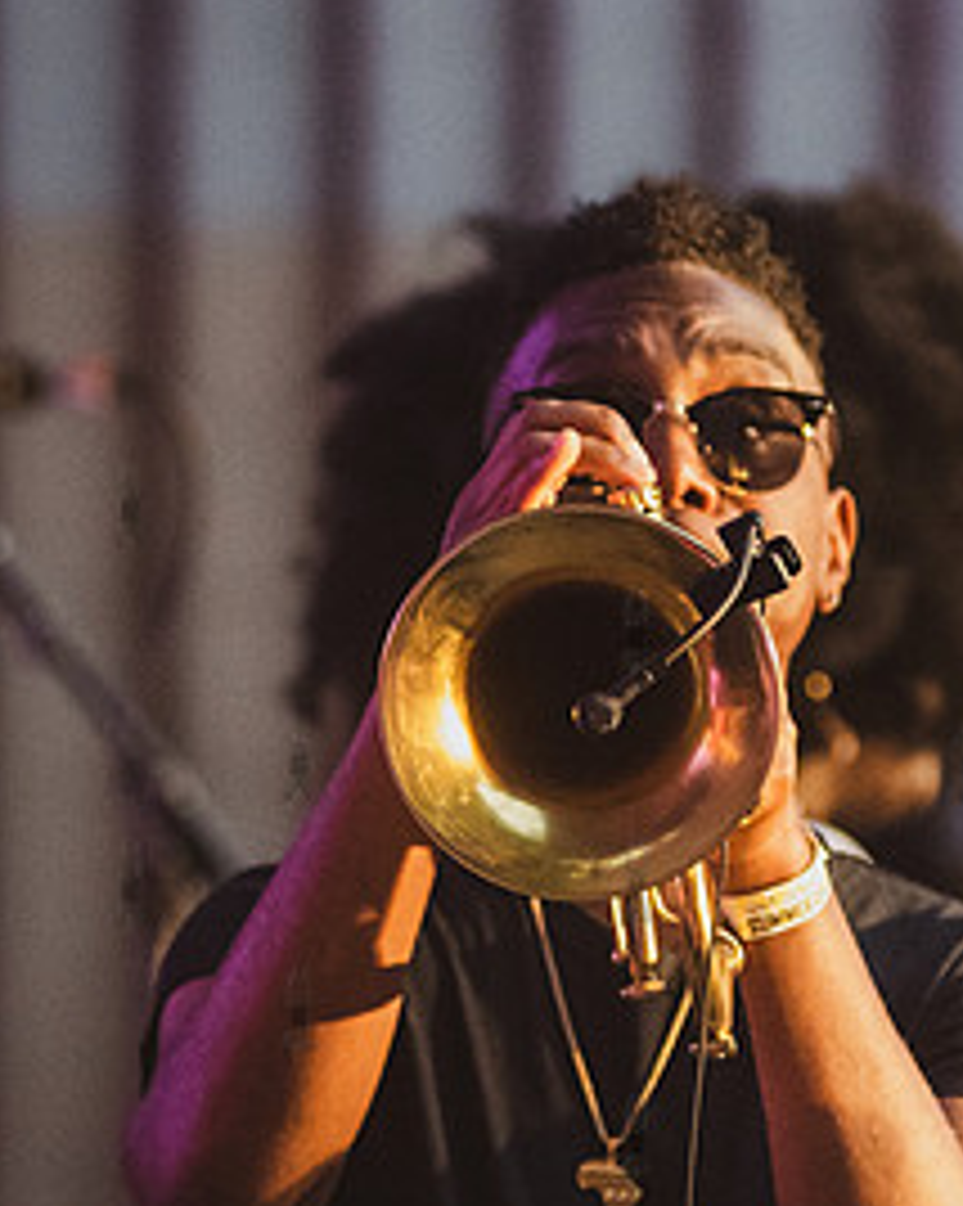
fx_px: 17833
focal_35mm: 500
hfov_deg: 3.1
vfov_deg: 3.9
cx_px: 262
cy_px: 634
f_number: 3.5
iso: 4000
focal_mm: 170
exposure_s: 1/320
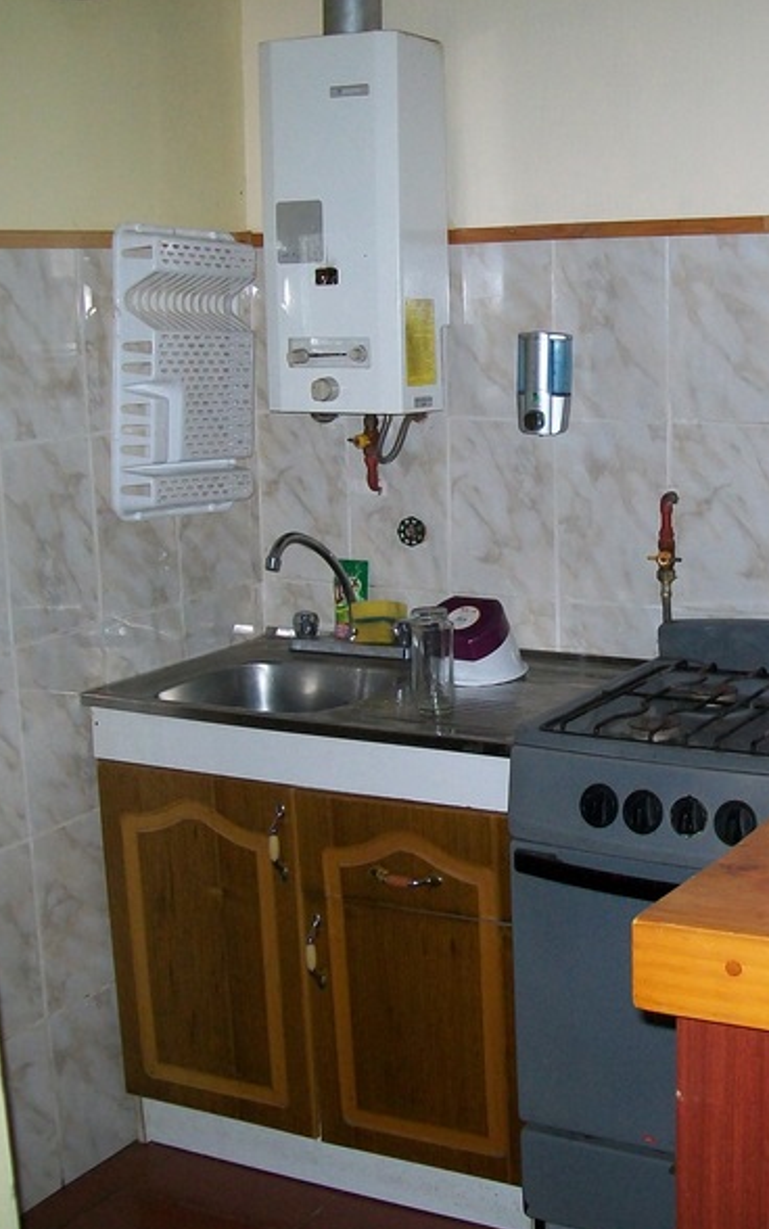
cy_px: 617
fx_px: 1641
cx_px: 635
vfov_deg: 41.0
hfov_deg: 25.8
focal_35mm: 49
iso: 160
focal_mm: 6.1
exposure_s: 1/60
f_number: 2.7
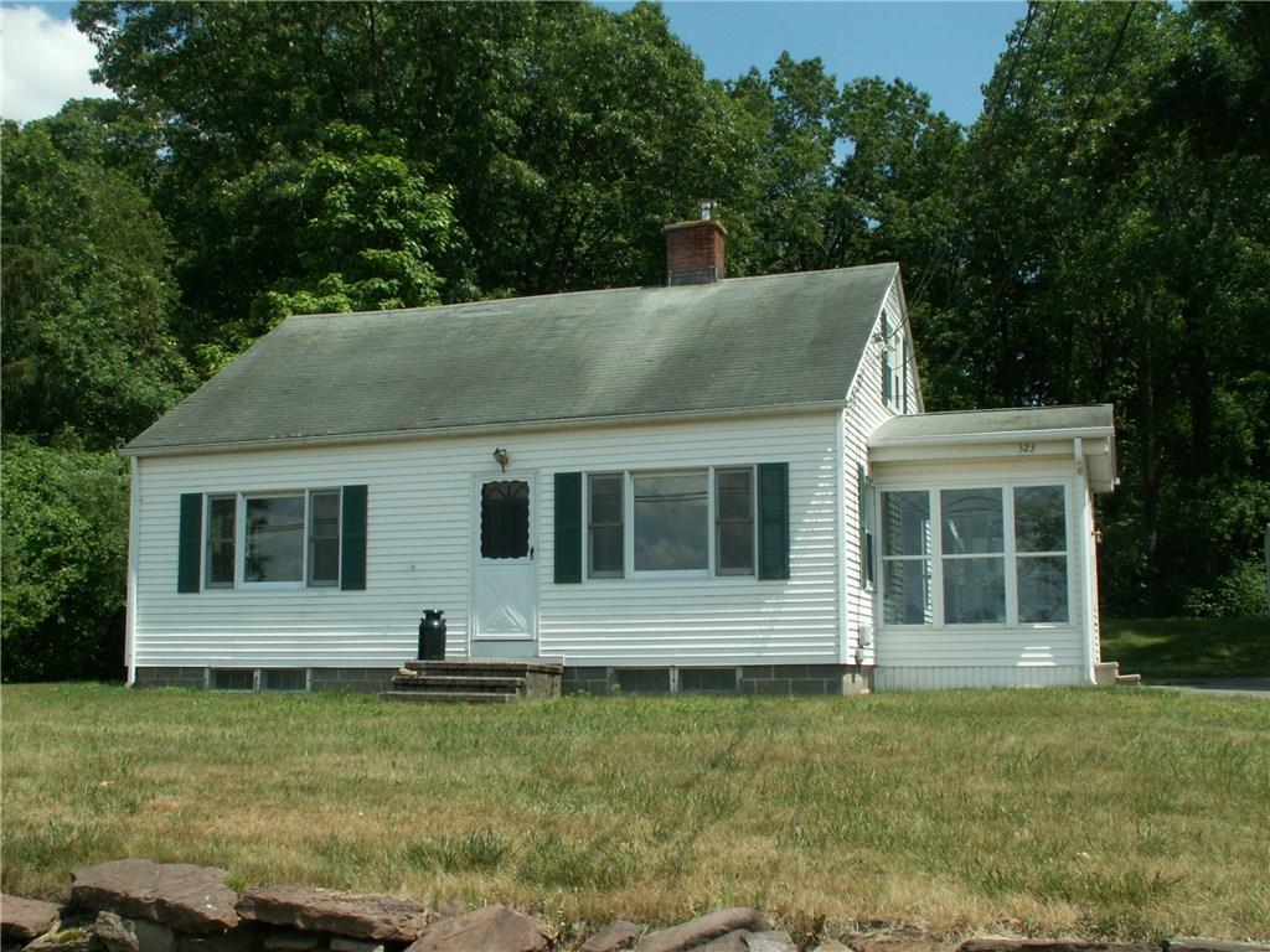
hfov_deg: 47.9
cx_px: 635
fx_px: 1431
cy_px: 476
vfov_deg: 36.8
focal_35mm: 39
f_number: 7.1
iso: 50
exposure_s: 1/200
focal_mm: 6.45
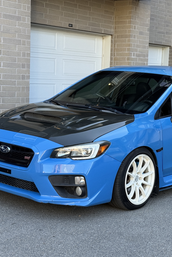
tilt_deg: -4.5
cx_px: 119
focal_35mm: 67
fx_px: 480
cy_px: 129
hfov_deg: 20.2
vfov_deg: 30.1
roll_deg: -2.8
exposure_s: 1/231
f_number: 1.78
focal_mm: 6.76
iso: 64
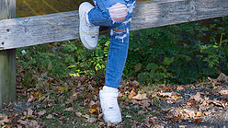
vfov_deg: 11.7
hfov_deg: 21.6
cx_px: 93
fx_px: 598
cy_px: -54
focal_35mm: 99
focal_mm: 35
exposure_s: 1/500
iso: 100
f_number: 2.8
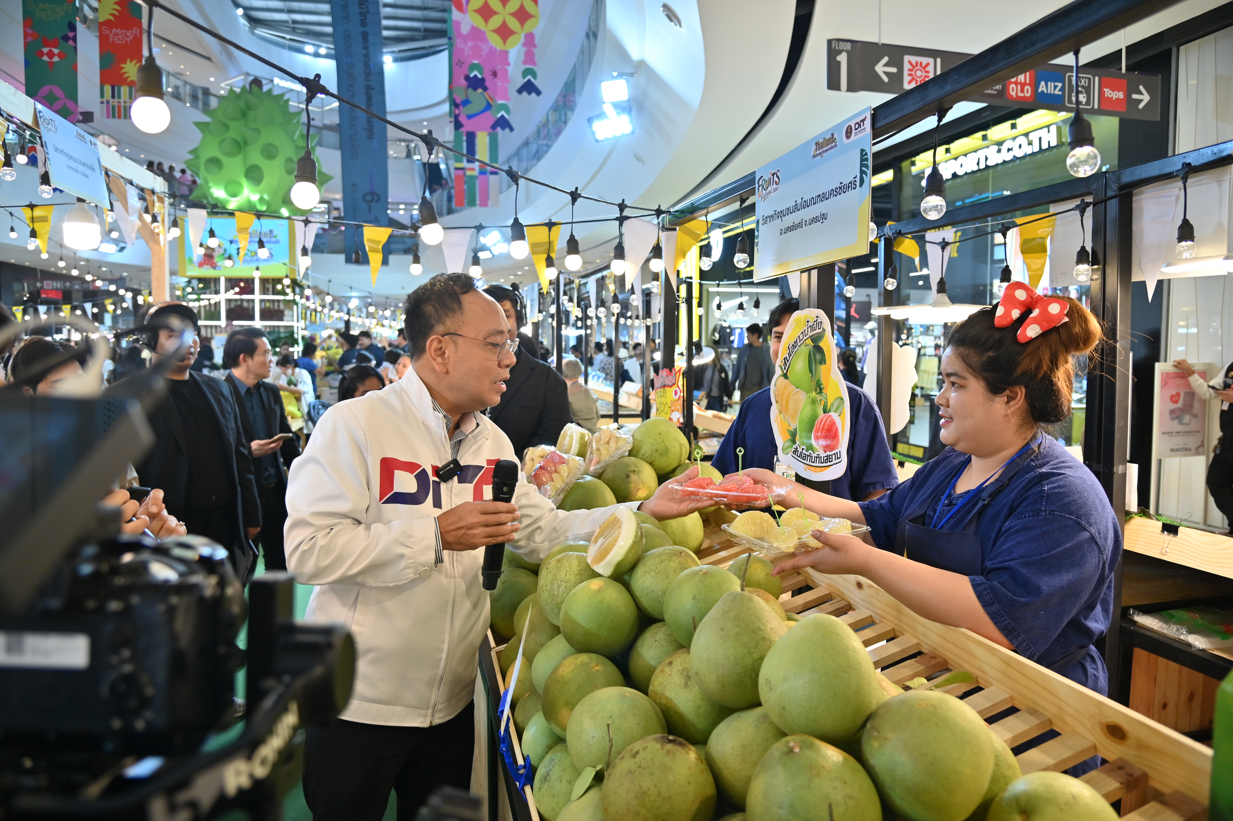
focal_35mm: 24
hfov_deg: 73.8
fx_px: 821
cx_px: 616
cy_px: 410
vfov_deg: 53.1
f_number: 4
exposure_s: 1/125
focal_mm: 24
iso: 500
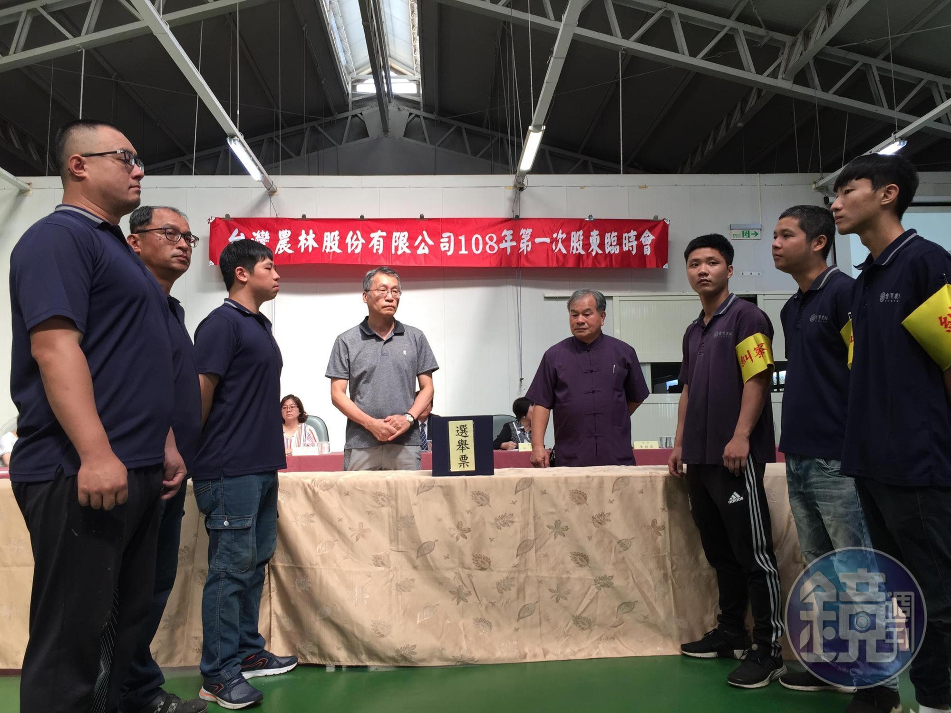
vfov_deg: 48.2
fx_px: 797
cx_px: 476
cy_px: 356
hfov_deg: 61.7
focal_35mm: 29
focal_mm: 4.15
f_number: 2.2
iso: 32
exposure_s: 1/40
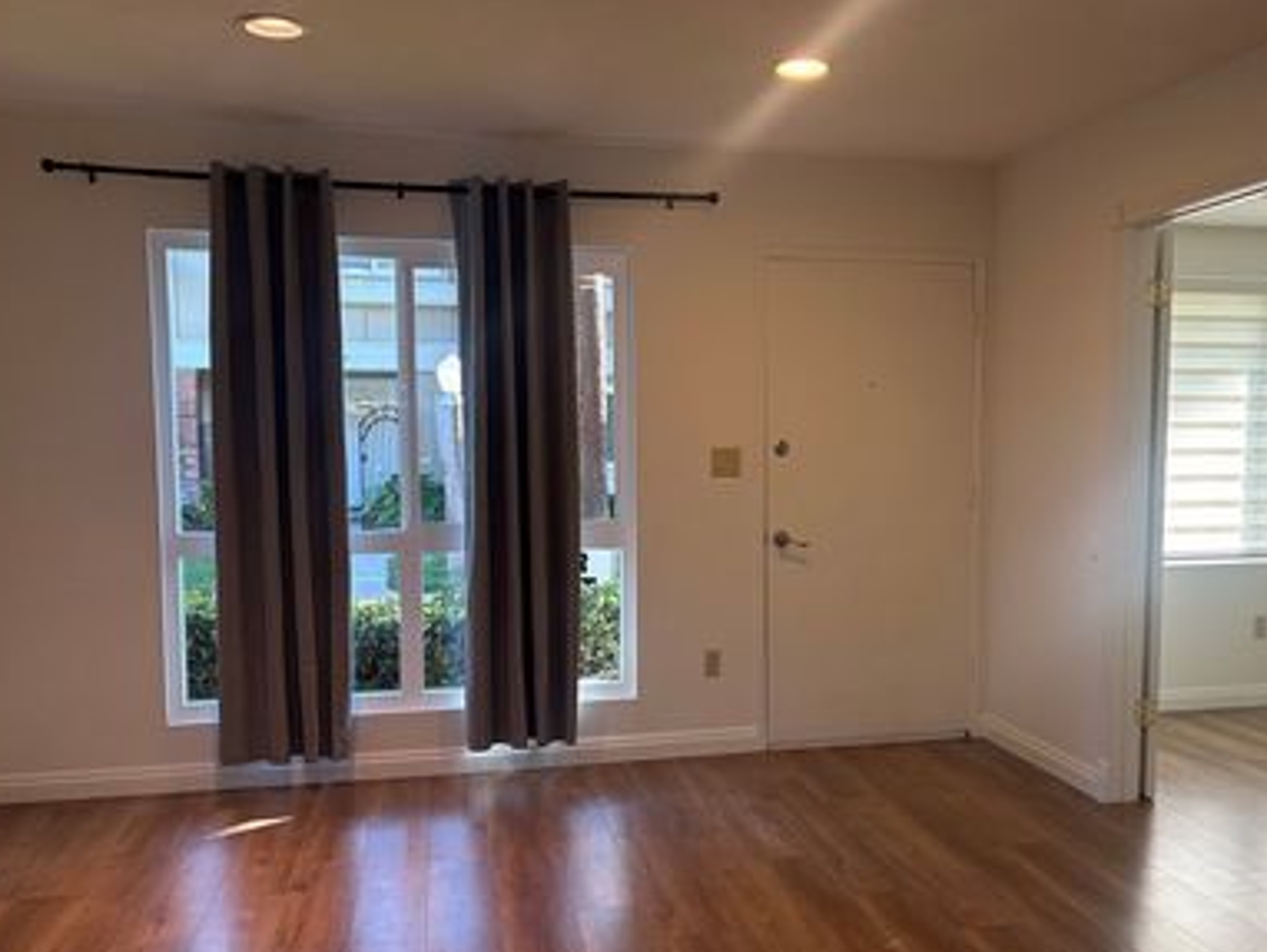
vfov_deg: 41.8
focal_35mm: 34
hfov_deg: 53.7
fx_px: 1245
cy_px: 536
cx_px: 733
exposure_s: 1/120
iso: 125
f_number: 1.6
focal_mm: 5.96
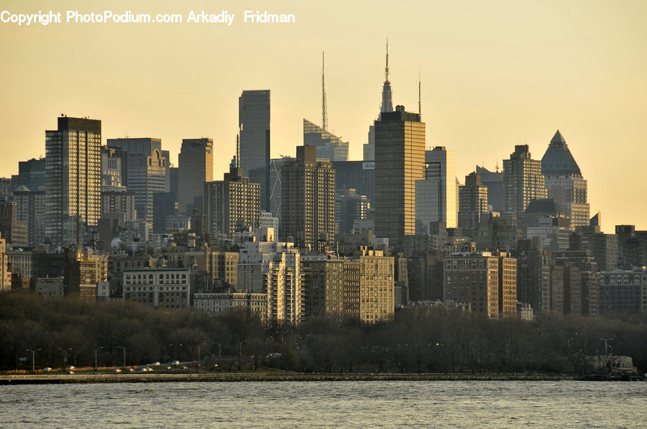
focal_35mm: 255
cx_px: 324
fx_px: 4576
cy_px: 214
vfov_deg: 5.4
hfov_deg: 8.1
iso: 200
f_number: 7.1
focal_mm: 170
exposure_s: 1/250
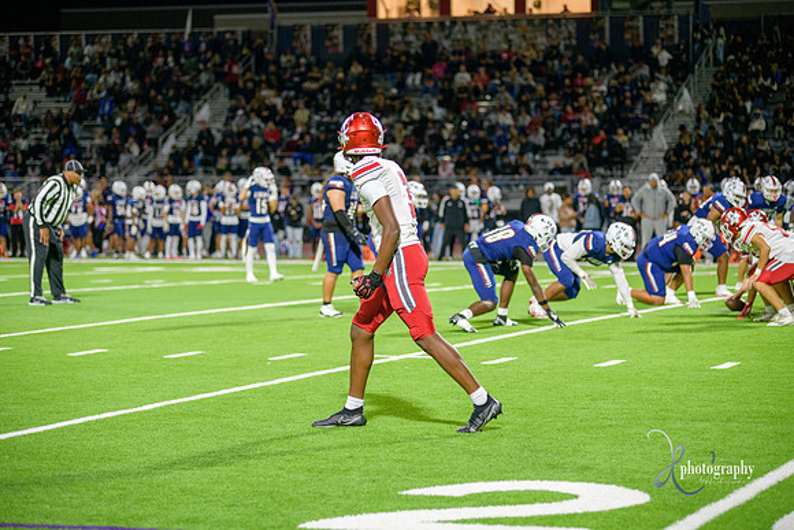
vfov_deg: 12.2
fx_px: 2471
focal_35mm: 112
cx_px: 397
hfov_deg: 18.3
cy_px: 265
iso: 2000
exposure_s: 1/320
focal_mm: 112
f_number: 2.8
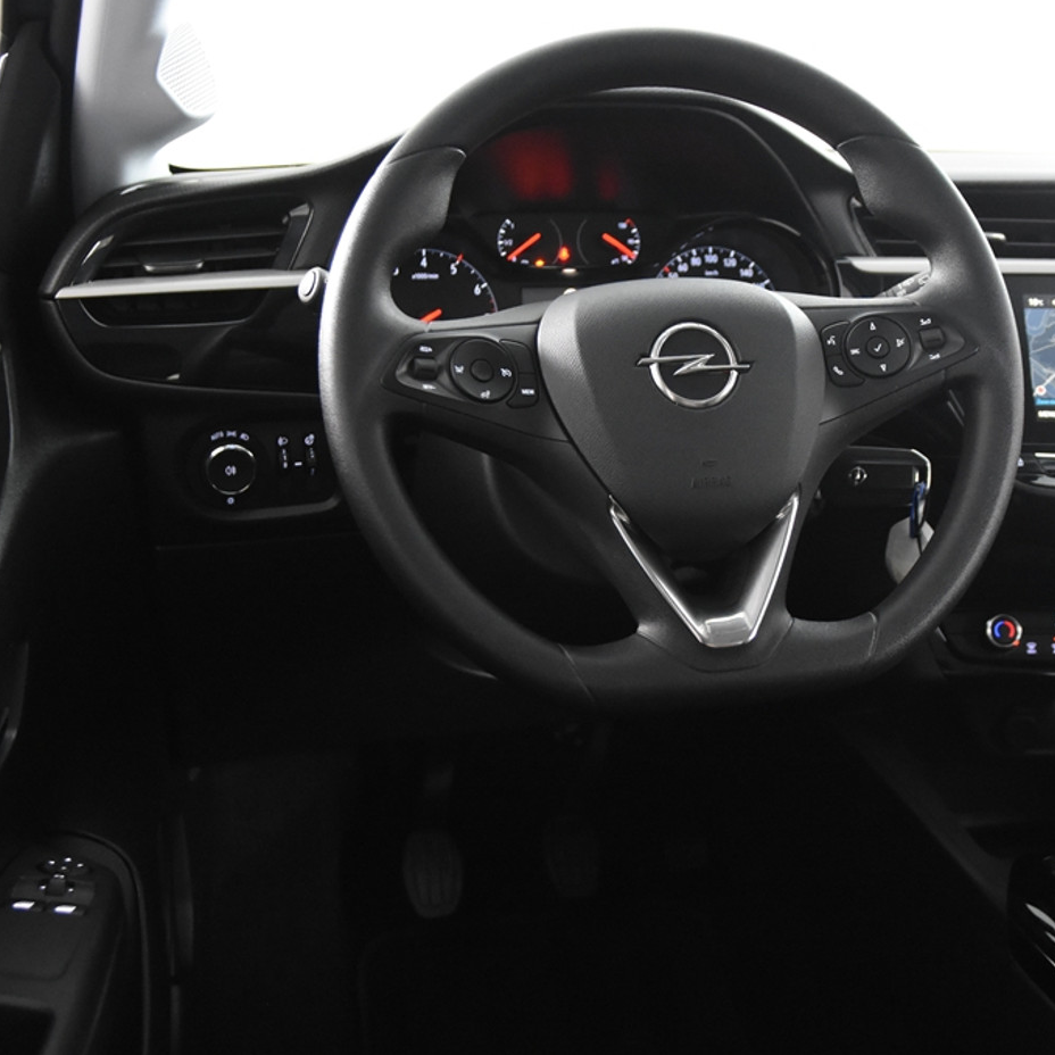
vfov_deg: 34.0
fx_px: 1724
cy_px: 527
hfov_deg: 33.9
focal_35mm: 50
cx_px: 637
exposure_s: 1/40
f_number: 3.2
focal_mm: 26
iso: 4500
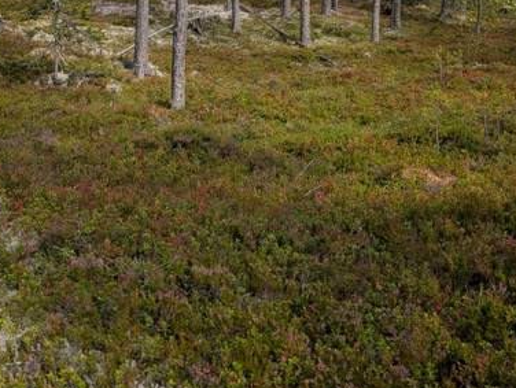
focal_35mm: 46
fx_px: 687
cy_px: 75
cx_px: 144
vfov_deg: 30.8
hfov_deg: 40.3
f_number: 1.68
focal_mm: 6.9
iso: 21
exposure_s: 1/760
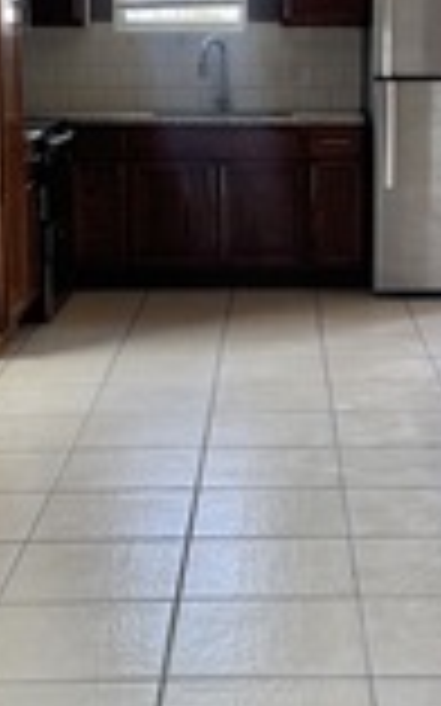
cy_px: 211
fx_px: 1501
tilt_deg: -7.7
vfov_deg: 26.3
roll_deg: -0.2
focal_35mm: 78
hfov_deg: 16.7
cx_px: 274
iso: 100
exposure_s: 1/164
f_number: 1.78
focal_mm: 6.76
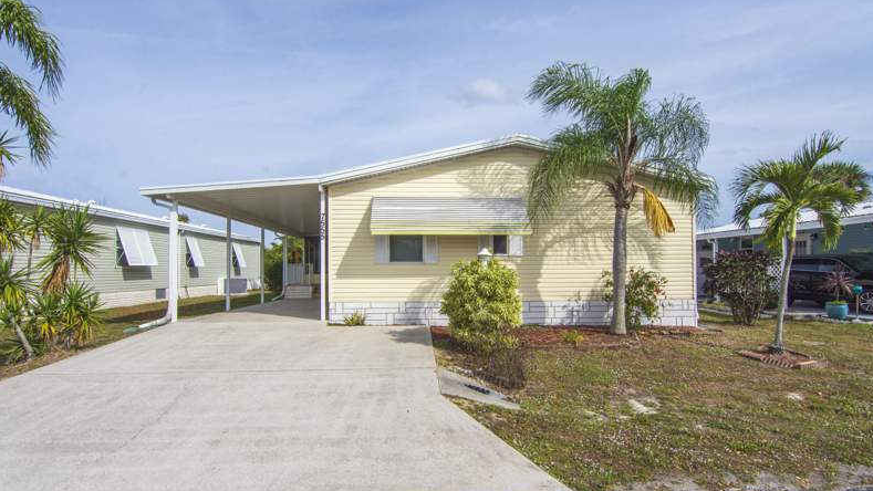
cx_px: 441
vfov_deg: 62.3
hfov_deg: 94.2
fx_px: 406
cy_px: 265
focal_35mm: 18
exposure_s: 1/500
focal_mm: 11
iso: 320
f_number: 11
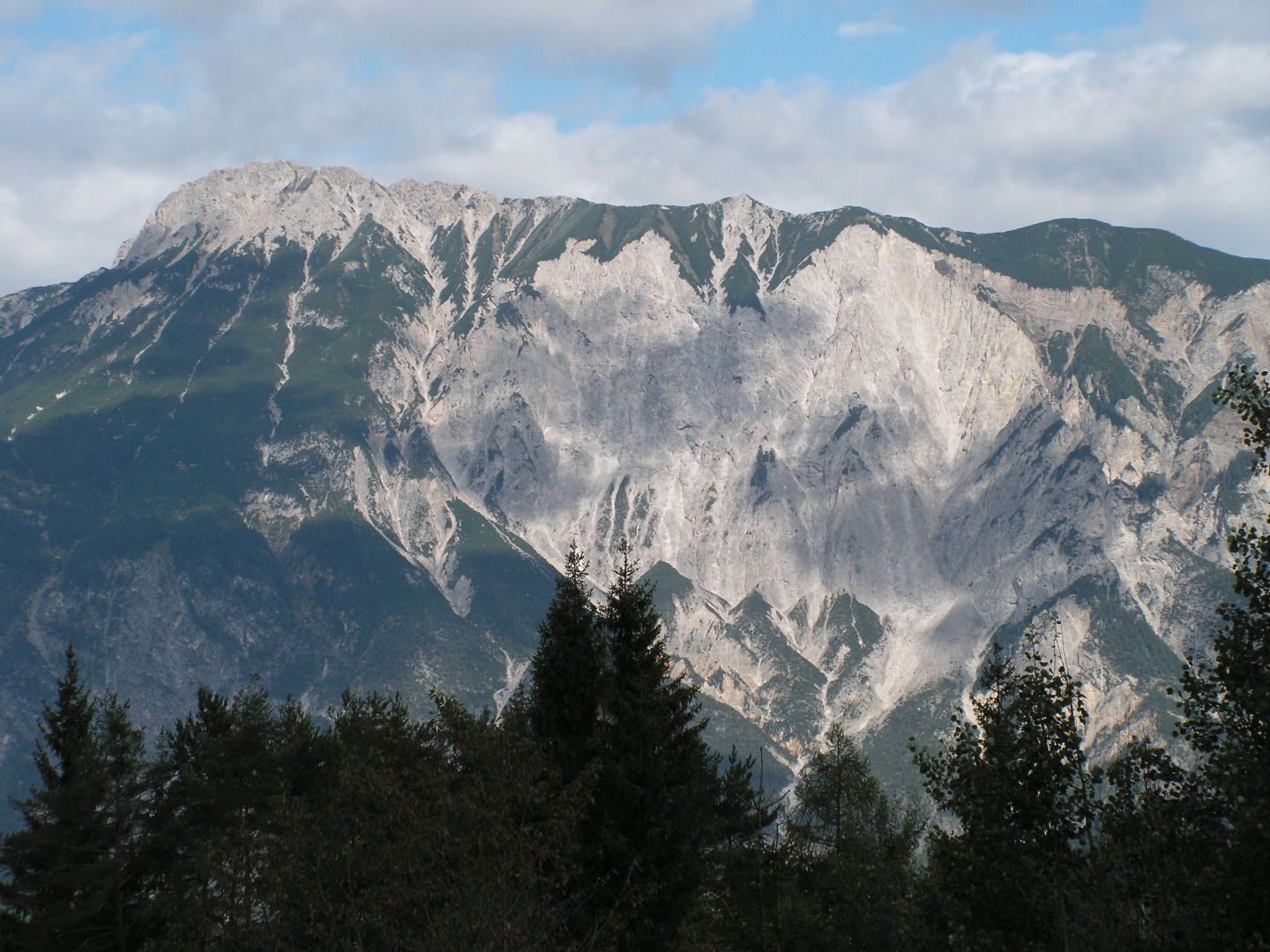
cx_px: 635
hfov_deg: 20.9
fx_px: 3449
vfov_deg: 15.7
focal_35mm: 94
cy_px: 476
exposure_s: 1/400
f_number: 4.8
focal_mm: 15.8
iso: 50
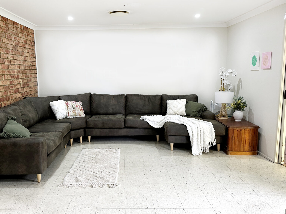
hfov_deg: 56.5
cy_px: 109
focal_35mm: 32
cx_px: 120
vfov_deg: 44.2
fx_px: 264
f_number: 1.78
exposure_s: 1/100
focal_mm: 6.86
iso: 160
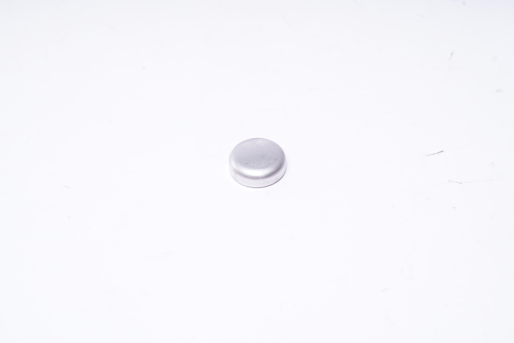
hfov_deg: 27.0
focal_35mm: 75
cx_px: 257
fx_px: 1071
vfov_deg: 18.2
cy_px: 172
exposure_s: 1/125
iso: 125
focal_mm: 75
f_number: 11
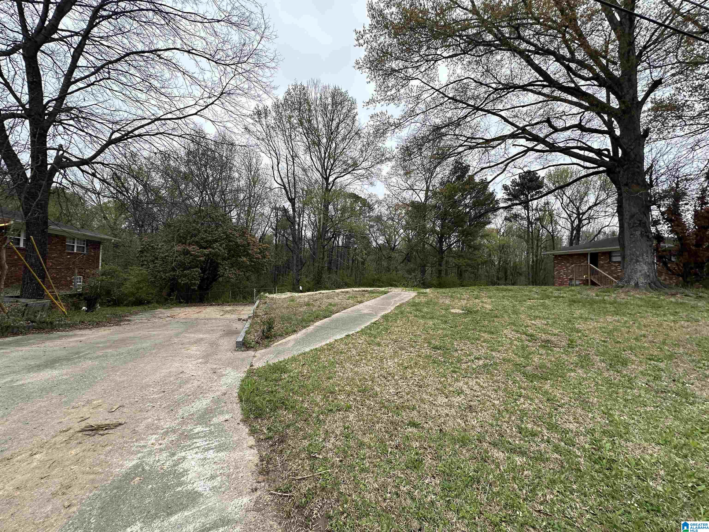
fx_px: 287
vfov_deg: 85.7
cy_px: 266
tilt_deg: +2.0
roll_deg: -0.5
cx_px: 354
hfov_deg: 102.1
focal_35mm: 14
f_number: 2.2
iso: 40
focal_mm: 2.22
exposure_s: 1/219
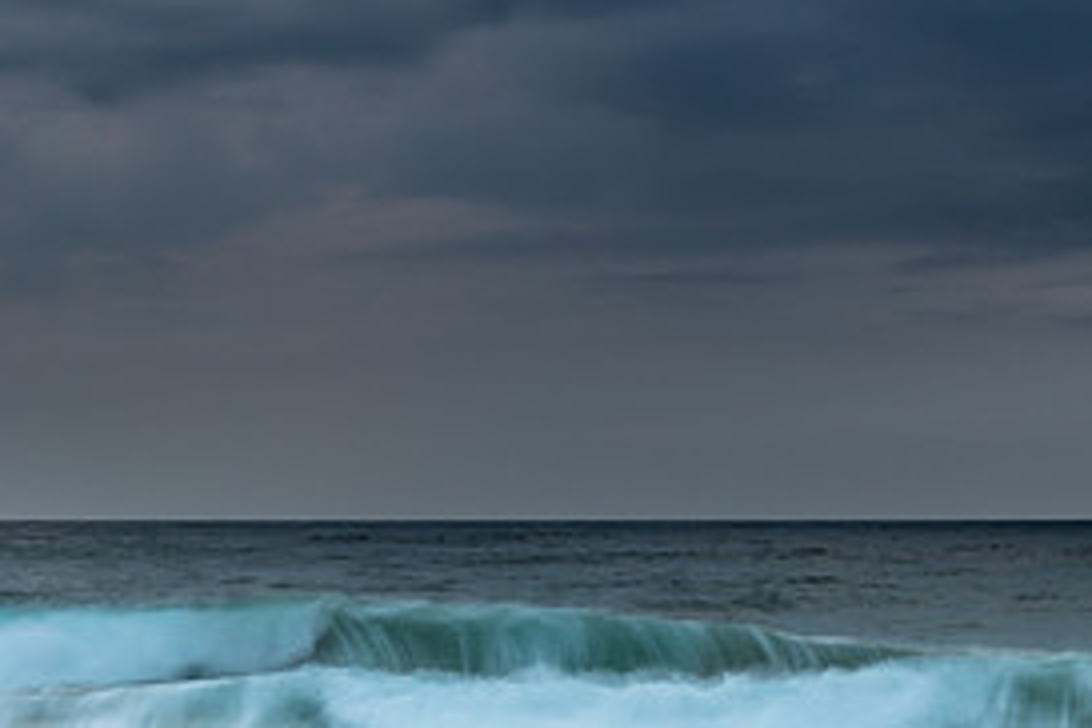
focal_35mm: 124
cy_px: 454
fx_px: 3761
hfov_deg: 16.3
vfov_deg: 11.0
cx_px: 100
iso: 200
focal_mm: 58
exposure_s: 1/1.25
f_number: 5.6
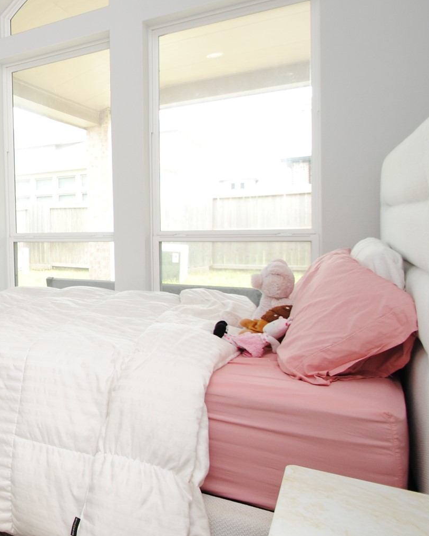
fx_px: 476
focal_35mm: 30
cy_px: 235
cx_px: -90
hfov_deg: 36.8
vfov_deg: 58.6
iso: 200
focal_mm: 10
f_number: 4
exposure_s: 1/60
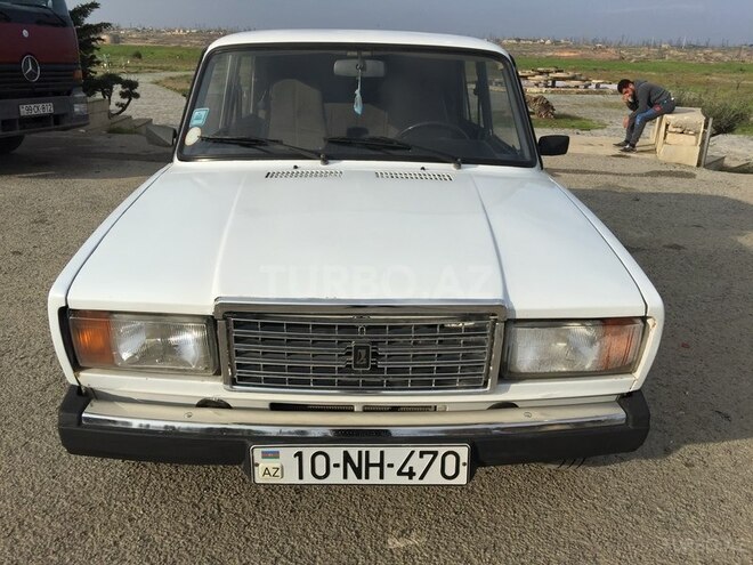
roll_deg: -2.6
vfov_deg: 48.2
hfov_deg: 61.7
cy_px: 282
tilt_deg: -19.2
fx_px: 631
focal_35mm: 29
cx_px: 376
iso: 32
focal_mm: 4.15
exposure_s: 1/3300
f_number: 2.2
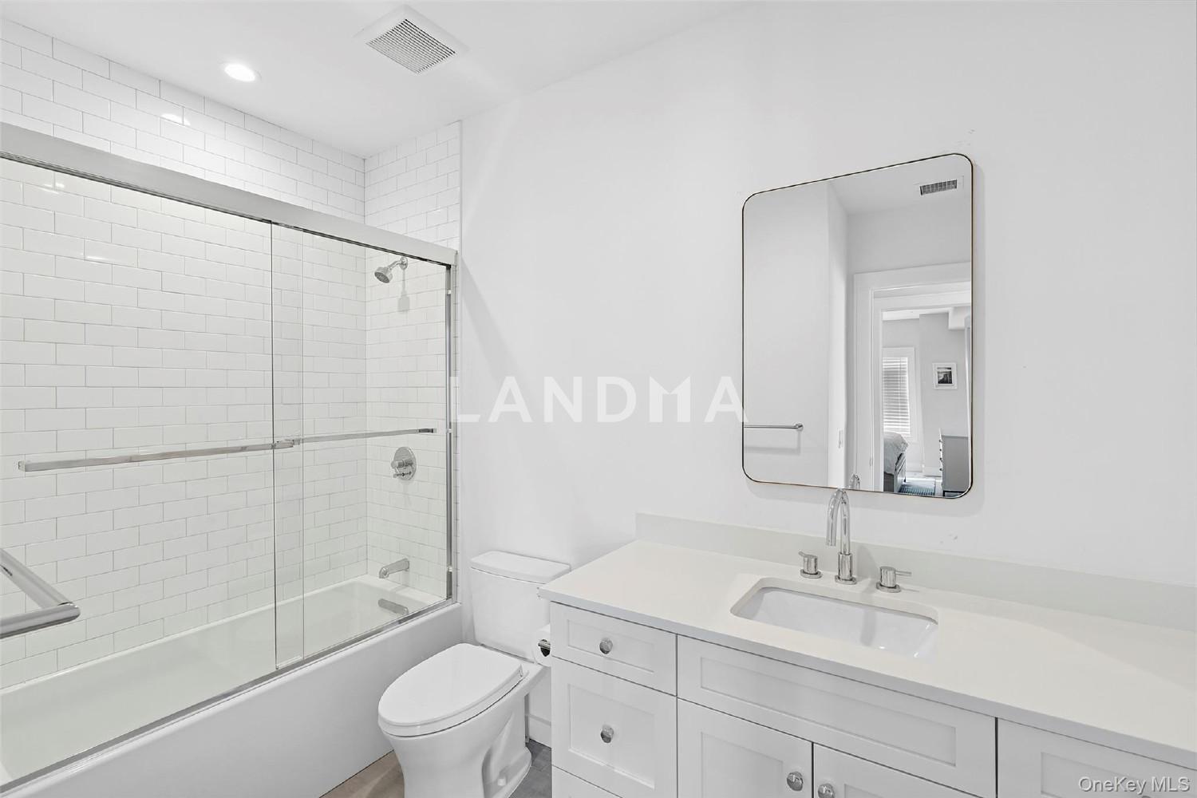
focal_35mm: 16
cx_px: 598
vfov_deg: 73.7
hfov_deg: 96.7
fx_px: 532
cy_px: 399
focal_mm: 16
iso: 250
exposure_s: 1/2
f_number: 9
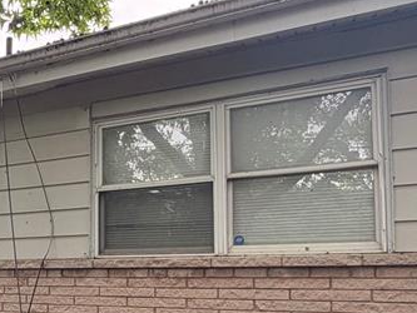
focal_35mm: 43
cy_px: 252
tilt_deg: +4.1
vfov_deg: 32.7
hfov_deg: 40.7
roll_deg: -0.4
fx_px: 518
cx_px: 46
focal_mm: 2.22
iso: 50
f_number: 2.2
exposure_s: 1/229
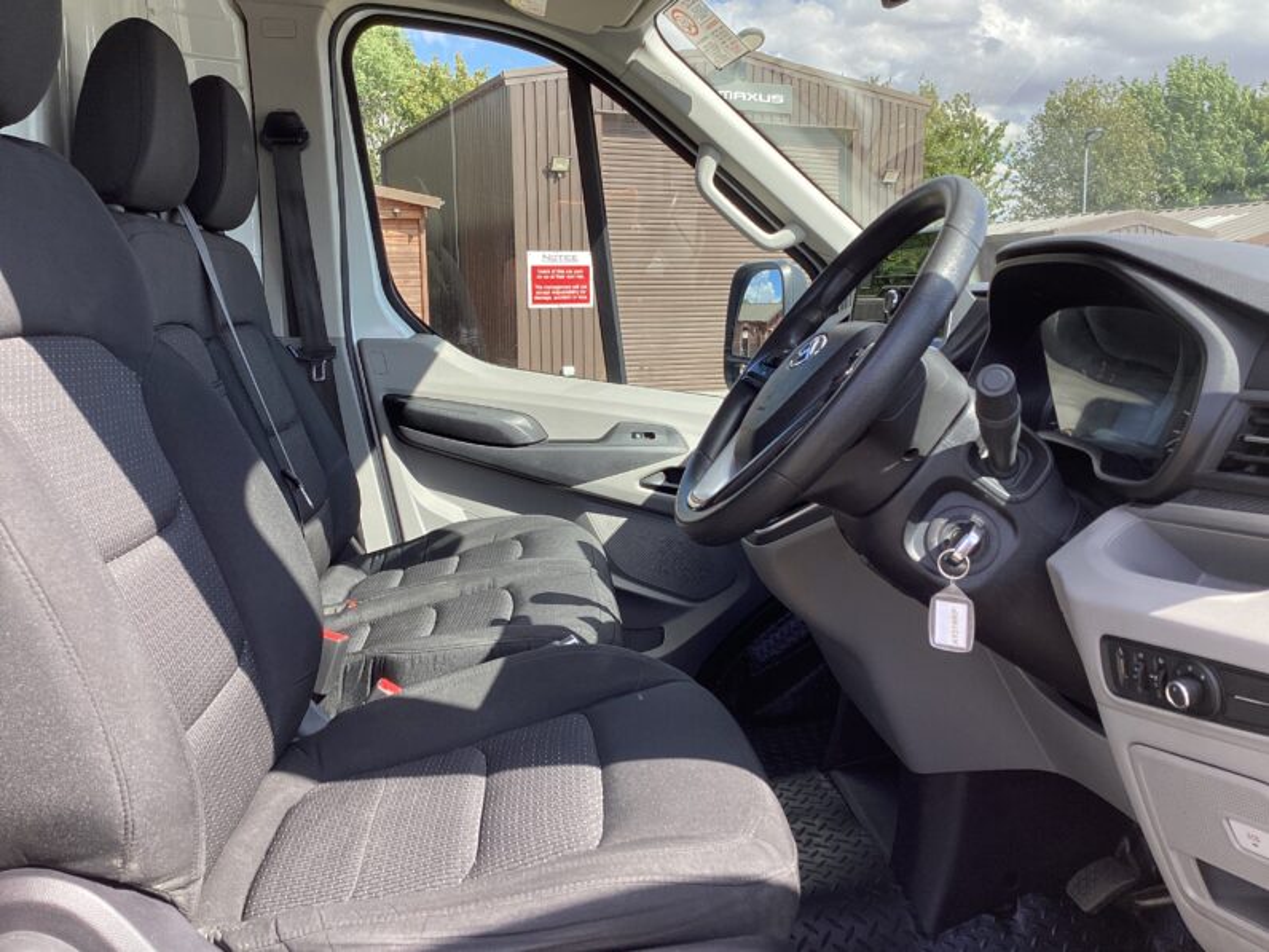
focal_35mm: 31
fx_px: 1136
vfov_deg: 45.4
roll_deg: +0.2
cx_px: 634
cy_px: 476
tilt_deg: -10.2
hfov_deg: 58.4
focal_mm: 3.3
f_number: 2.4
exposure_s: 1/259
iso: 25
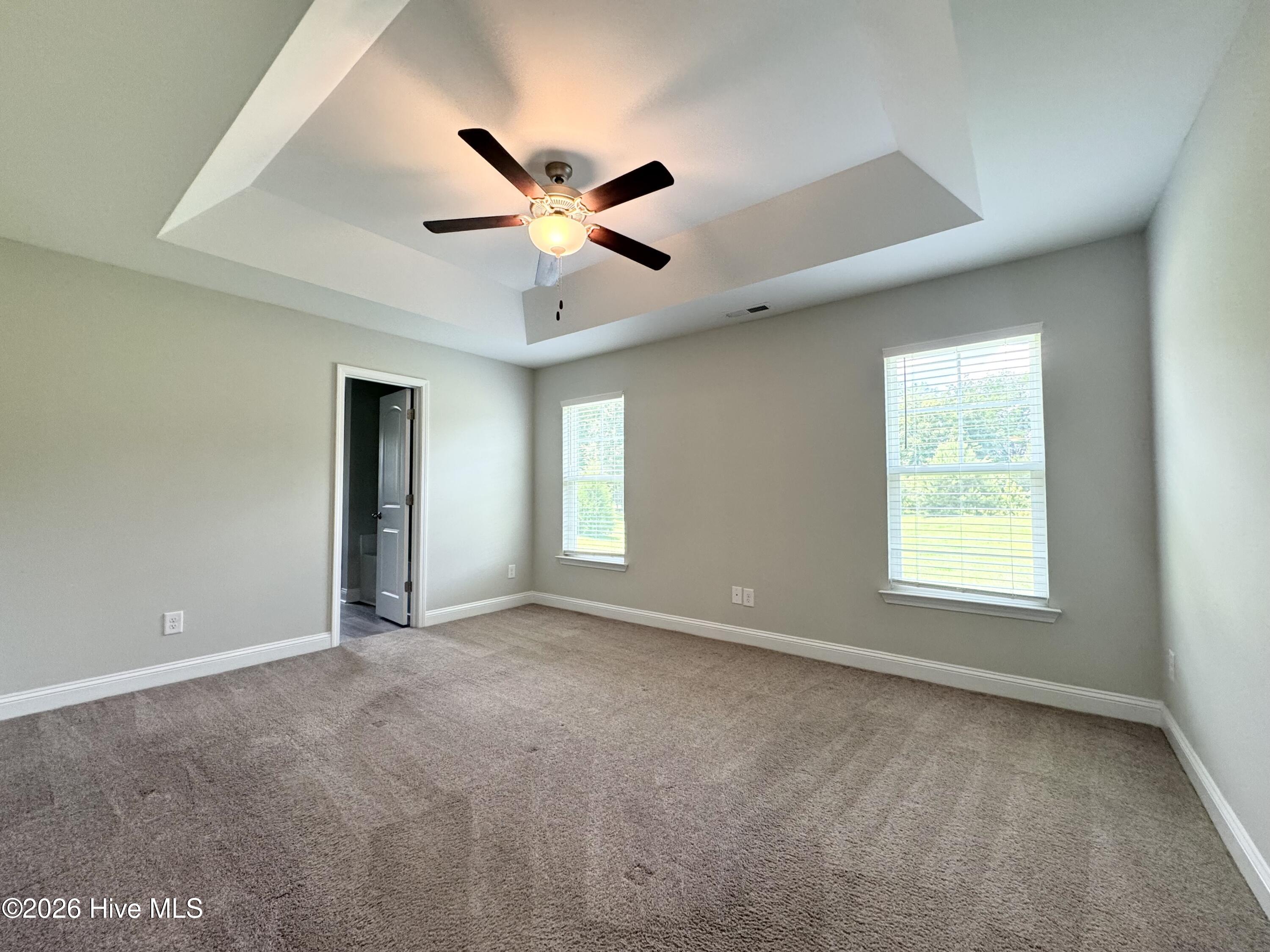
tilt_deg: +1.7
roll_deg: +0.6
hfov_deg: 102.1
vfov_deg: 85.7
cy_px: 476
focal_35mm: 14
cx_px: 635
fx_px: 514
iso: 200
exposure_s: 1/120
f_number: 2.2
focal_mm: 2.22
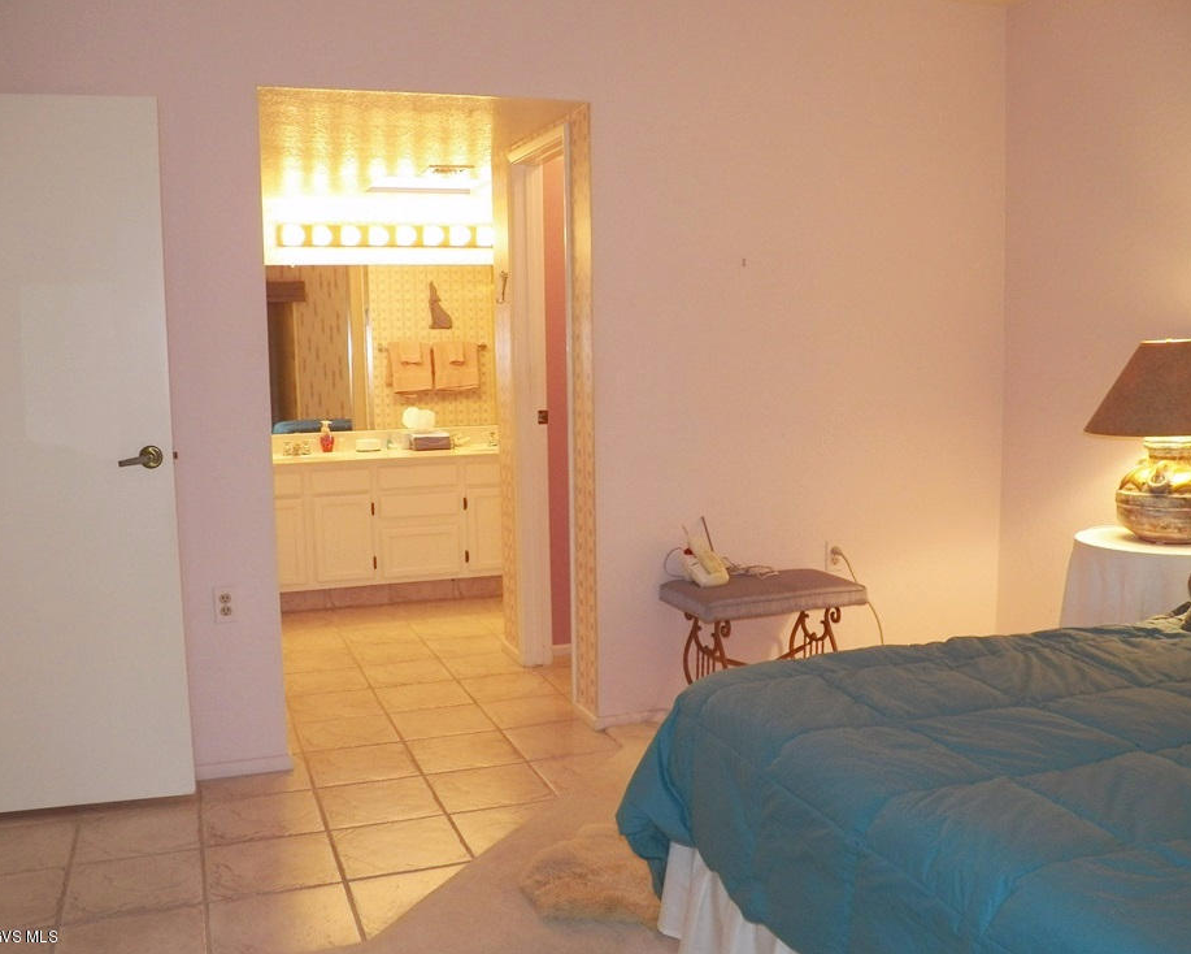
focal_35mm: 33
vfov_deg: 44.6
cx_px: 579
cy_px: 486
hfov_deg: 54.2
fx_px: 1163
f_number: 2.8
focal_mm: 5.5
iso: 200
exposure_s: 1/30
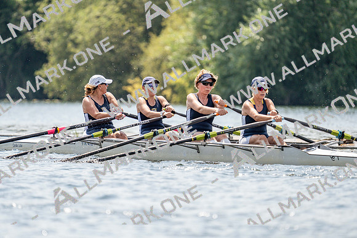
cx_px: 178
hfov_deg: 4.5
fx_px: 4523
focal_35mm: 456
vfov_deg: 3.0
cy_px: 119
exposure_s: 1/1600
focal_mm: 456
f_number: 6.3
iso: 320
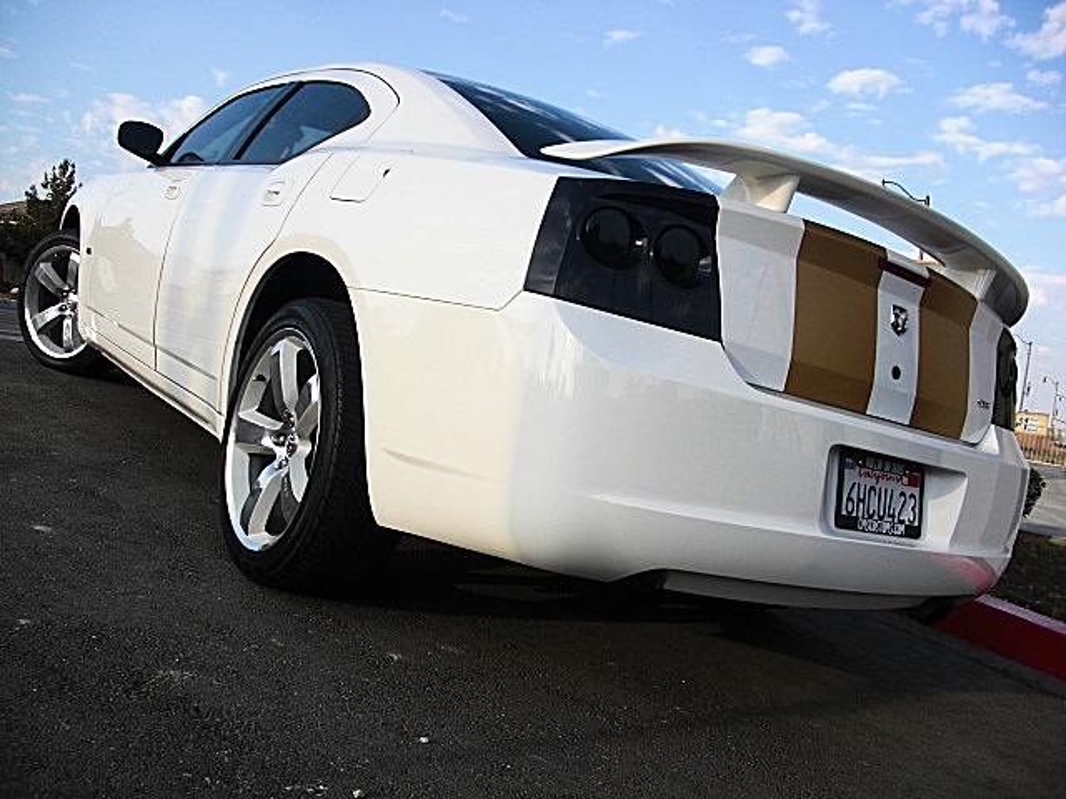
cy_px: 400
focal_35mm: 36
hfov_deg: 51.4
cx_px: 533
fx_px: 1109
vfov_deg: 39.7
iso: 50
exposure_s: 1/640
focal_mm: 6.3
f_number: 2.8
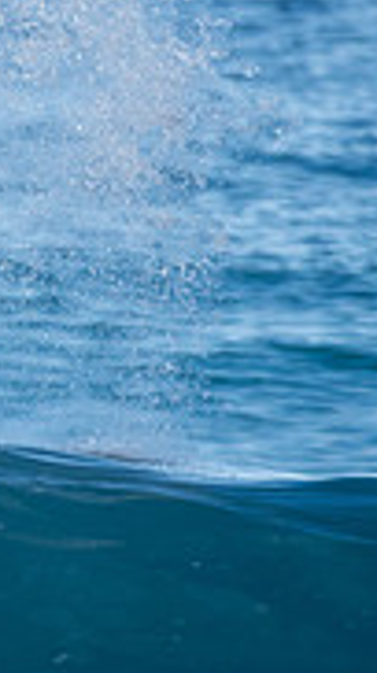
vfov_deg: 0.9
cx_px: -547
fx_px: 44731
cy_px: 398
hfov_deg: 0.5
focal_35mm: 2510
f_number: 5.6
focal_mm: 500
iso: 360
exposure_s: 1/1000
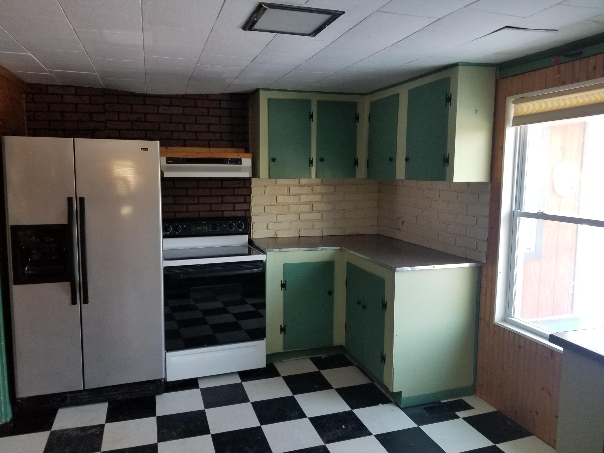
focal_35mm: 26
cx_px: 302
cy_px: 226
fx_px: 454
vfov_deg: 53.1
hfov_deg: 67.3
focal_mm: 4.25
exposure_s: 1/50
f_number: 1.7
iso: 160
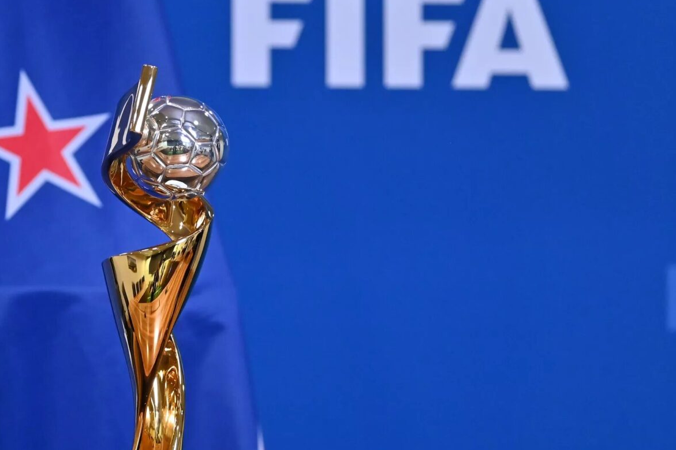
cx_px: 156
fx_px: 3528
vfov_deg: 7.3
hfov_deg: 10.9
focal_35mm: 188
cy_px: 228
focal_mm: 86
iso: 2000
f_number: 2.8
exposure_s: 1/320
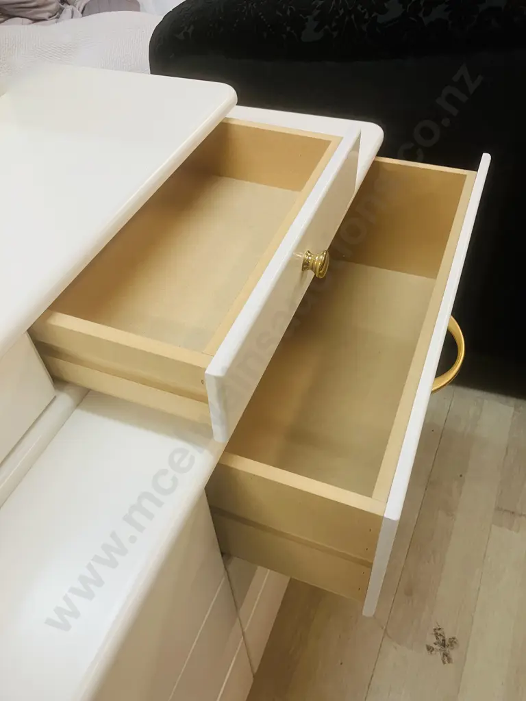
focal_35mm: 28
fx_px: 567
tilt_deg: -46.2
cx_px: 263
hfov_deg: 49.7
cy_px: 350
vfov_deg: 63.4
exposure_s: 1/50
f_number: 1.8
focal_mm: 3.99
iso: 80
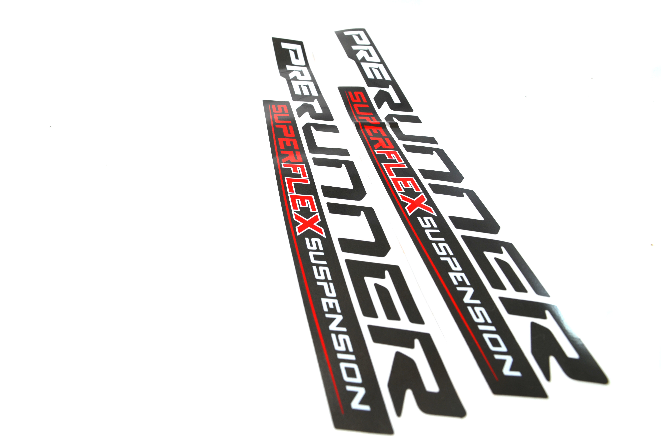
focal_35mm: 26
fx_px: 467
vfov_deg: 50.2
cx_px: 330
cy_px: 219
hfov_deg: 70.5
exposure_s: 1/125
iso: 200
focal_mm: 17
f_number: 5.6
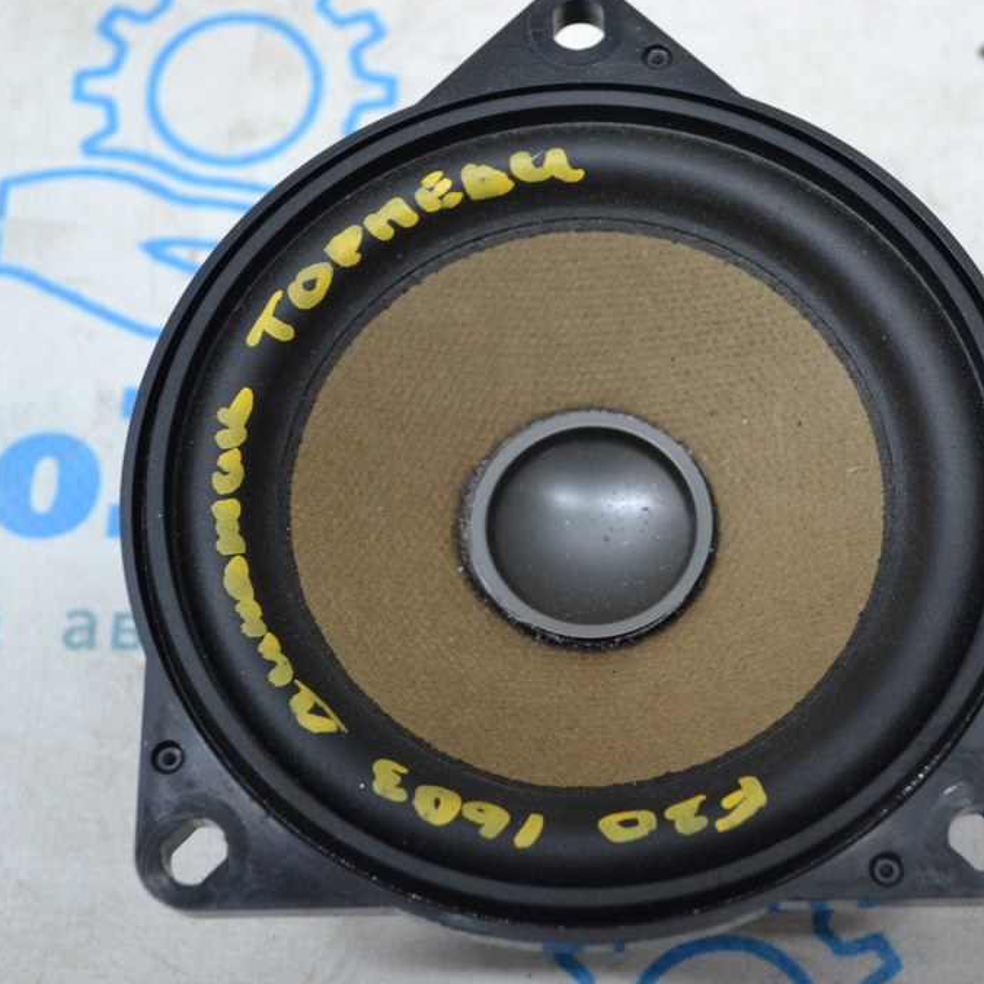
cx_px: 601
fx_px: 2175
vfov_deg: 25.5
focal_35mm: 68
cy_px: 491
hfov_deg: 25.4
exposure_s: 1/60
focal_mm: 35
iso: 560
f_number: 5
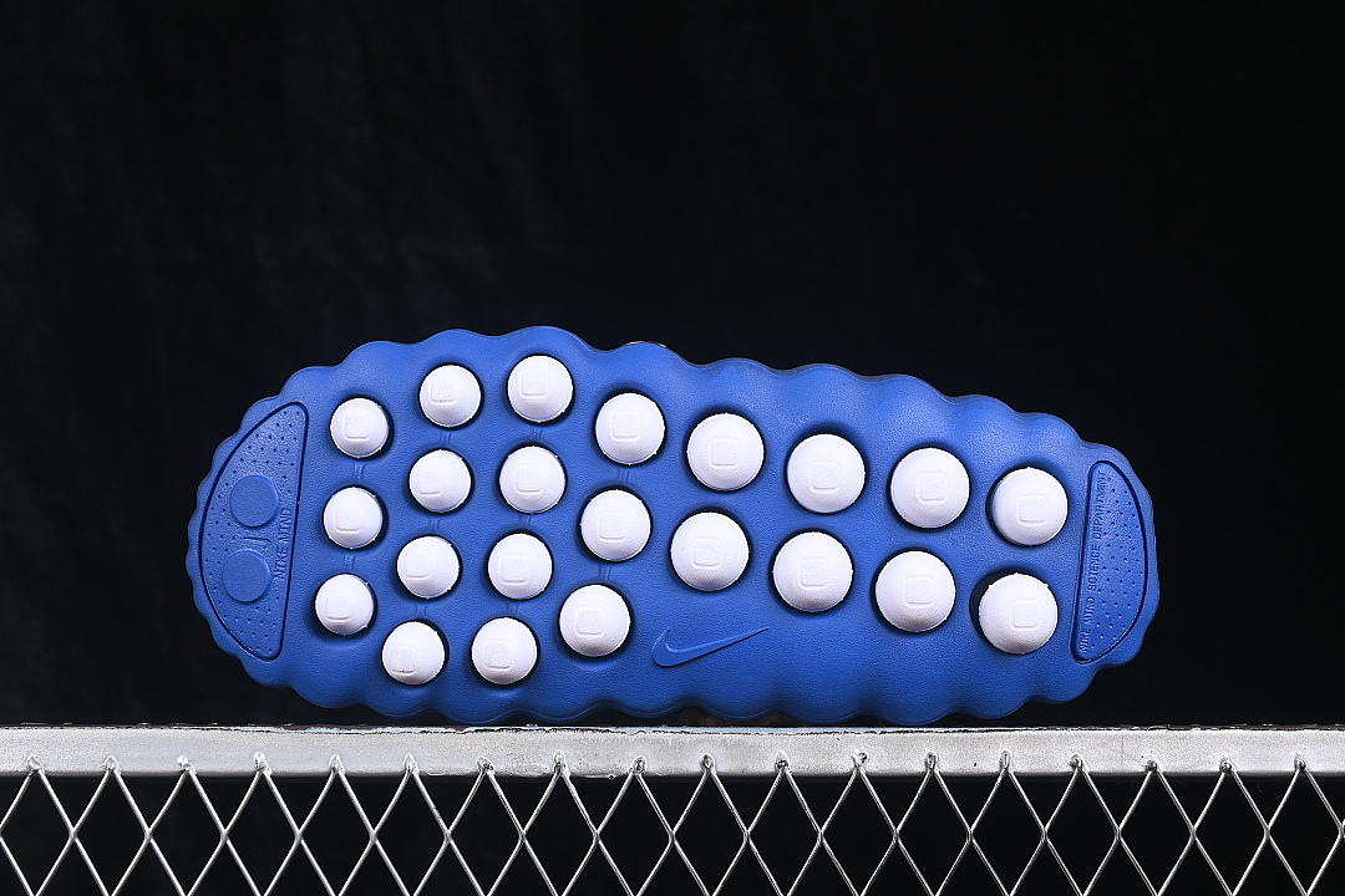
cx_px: 672
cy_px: 448
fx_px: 2802
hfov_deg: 27.0
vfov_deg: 18.2
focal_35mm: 75
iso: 160
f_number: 6.3
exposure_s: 1/60
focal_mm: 50
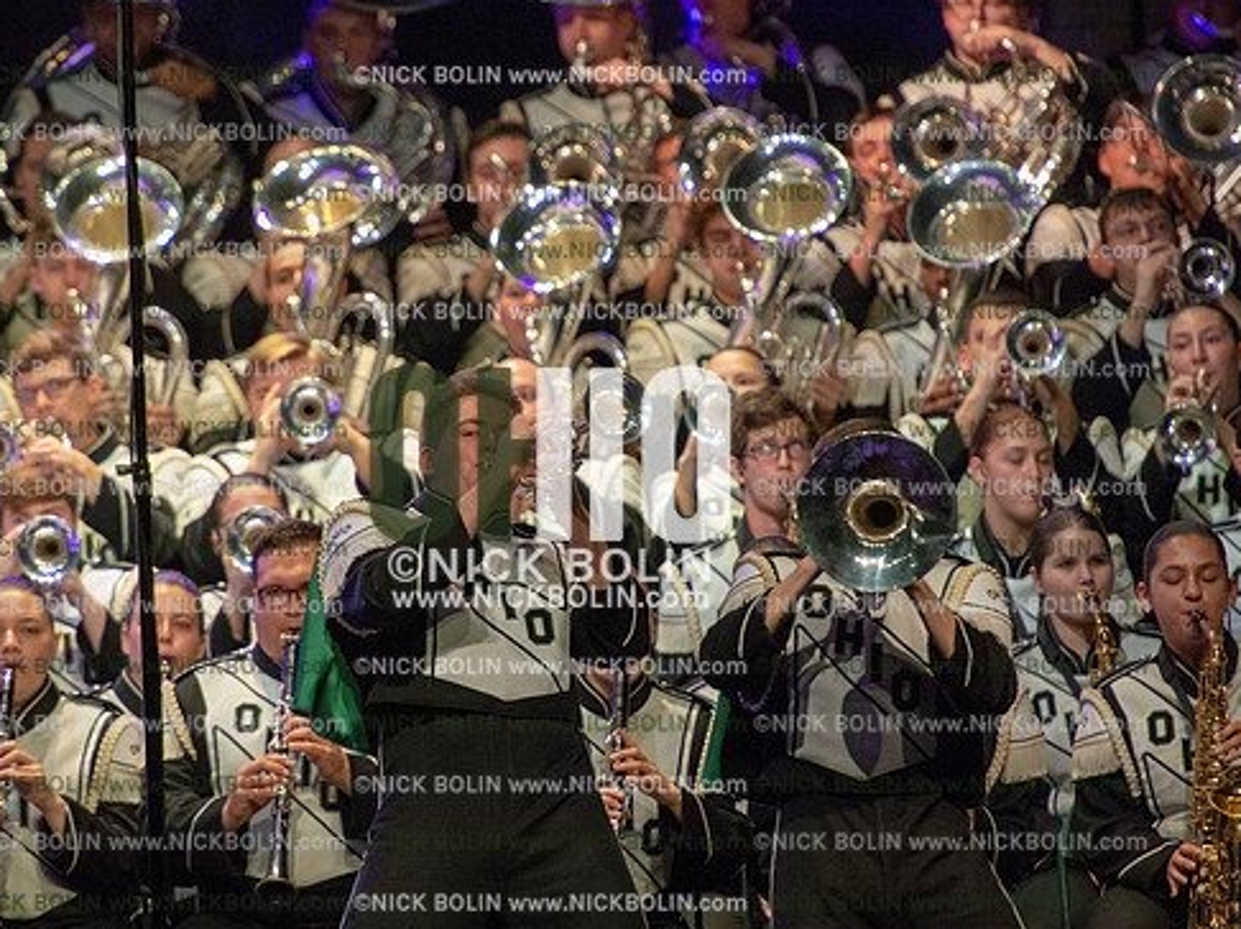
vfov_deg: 3.4
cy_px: 487
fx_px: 15623
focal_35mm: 436
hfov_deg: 4.5
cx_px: 549
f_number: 5.6
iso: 8000
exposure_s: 1/400
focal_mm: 380
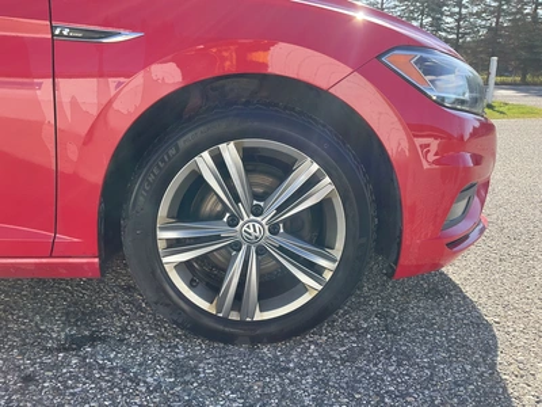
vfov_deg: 48.2
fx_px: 454
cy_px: 204
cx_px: 271
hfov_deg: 61.7
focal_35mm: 29
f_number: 1.8
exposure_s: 1/428
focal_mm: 3
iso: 25
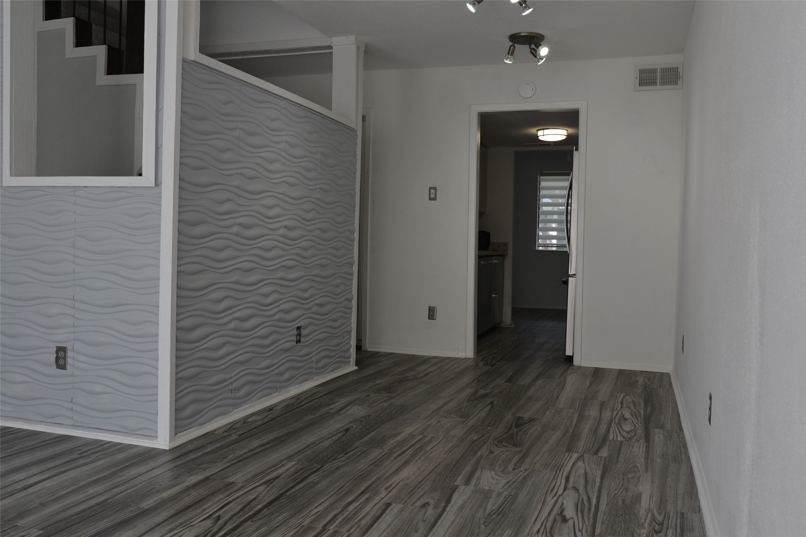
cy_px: 268
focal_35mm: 30
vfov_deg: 43.6
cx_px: 403
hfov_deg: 61.9
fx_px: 672
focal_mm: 20
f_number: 5.6
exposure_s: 1/125
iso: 320
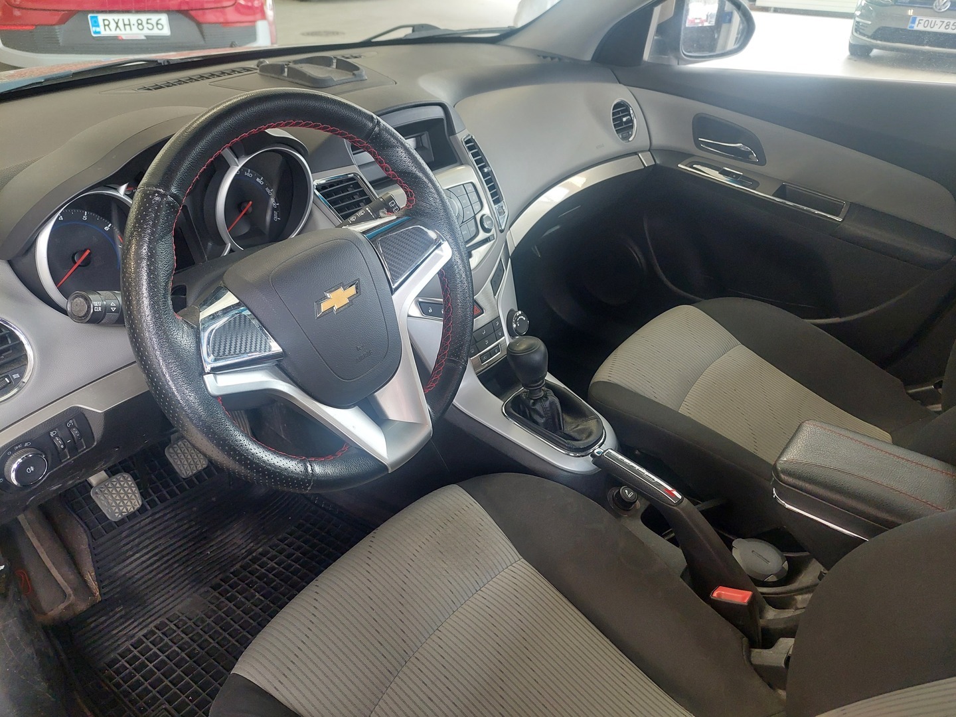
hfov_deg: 69.4
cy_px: 358
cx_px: 478
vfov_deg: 54.9
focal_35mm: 25
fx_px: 690
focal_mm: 5.23
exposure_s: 1/50
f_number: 1.8
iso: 200
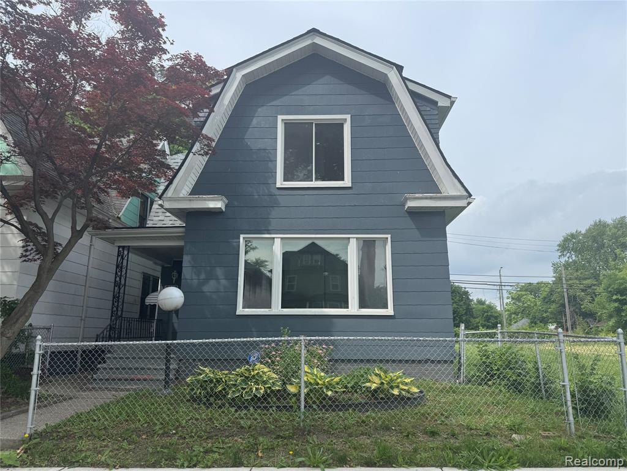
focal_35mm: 24
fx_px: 435
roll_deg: +0.8
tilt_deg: +12.0
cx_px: 314
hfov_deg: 71.6
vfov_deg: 56.8
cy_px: 236
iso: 80
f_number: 1.78
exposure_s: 1/3802
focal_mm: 6.76
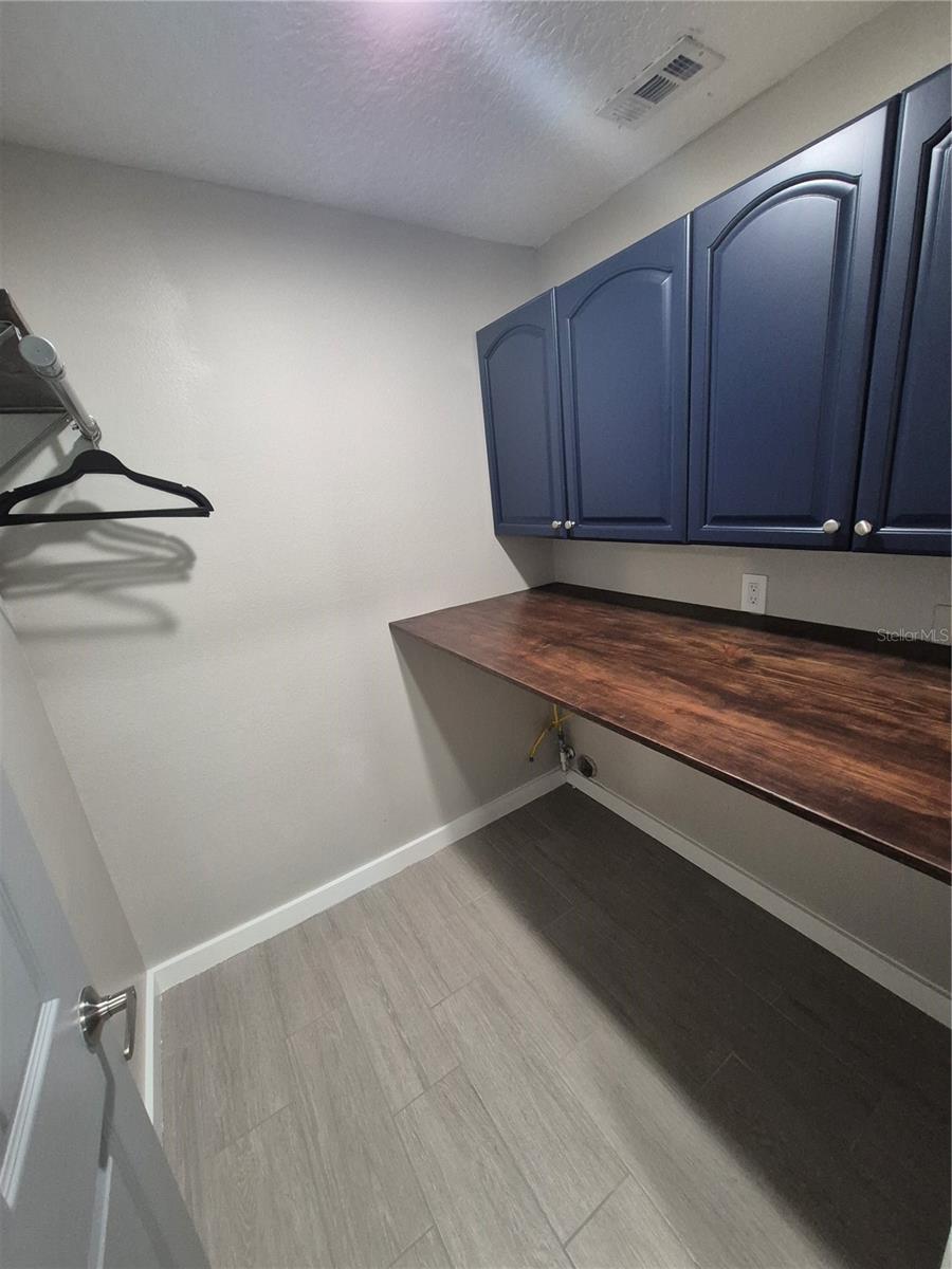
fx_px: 477
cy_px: 634
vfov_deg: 106.2
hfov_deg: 89.9
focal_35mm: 13
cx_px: 476
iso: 500
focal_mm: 1.74
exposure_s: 1/60
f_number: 2.2
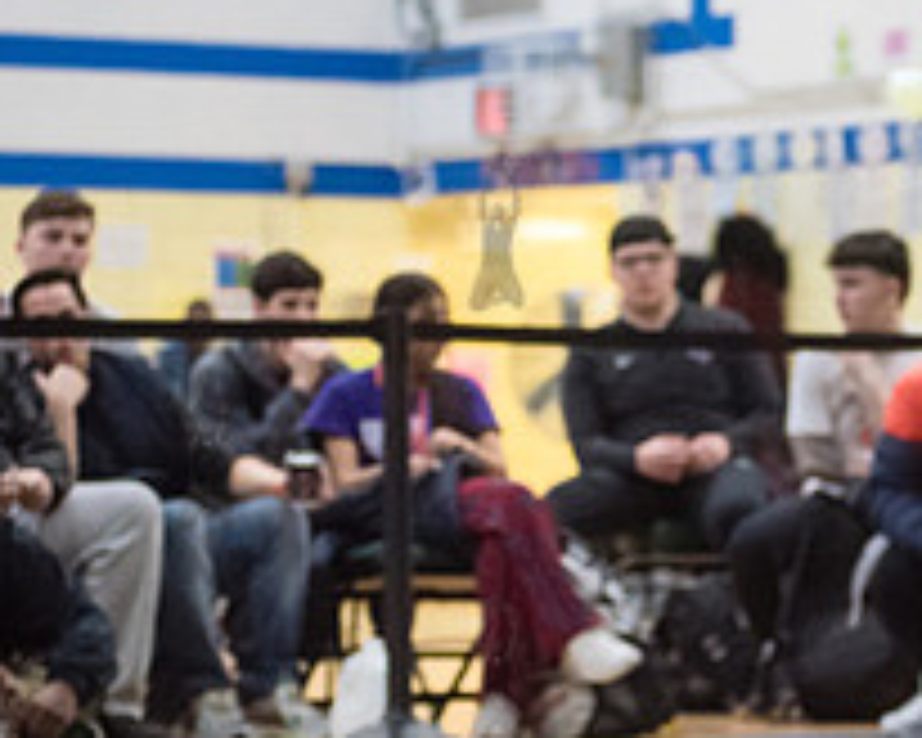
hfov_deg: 9.0
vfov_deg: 7.3
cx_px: 1075
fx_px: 5785
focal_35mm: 212
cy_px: 448
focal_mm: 80
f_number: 3.5
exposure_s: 1/400
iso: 8000
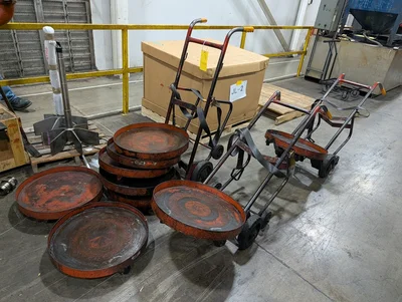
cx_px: 201
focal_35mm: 24
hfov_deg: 71.5
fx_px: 279
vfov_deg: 56.9
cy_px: 151
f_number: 1.68
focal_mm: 6.9
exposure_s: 1/136
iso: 1466
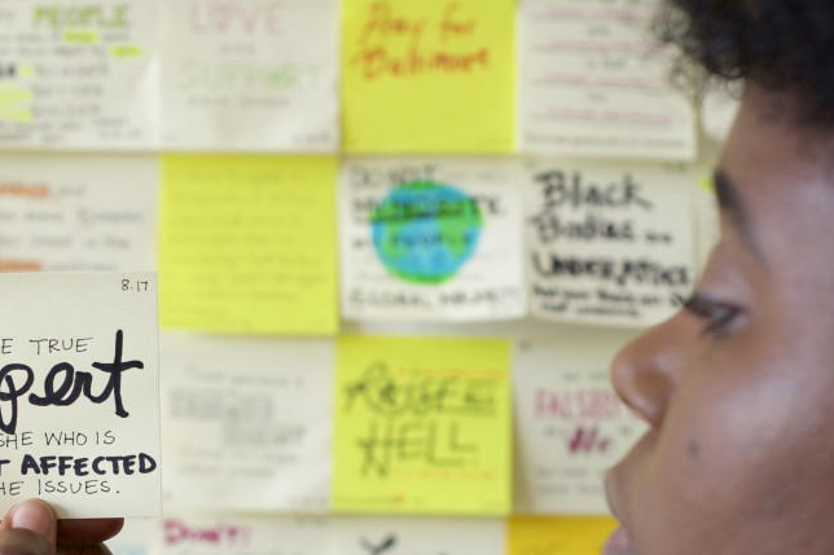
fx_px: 2455
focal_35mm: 106
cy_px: 468
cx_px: 291
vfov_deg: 12.8
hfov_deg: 19.2
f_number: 4
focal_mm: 50
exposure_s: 1/200
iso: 800
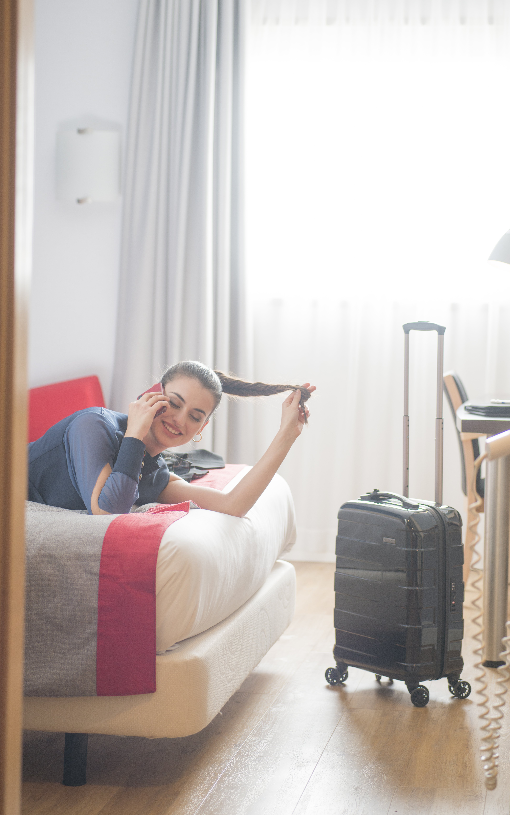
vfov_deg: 26.8
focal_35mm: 77
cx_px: 291
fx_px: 1712
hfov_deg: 16.9
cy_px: 393
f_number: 2.8
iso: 160
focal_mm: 70
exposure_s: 1/100
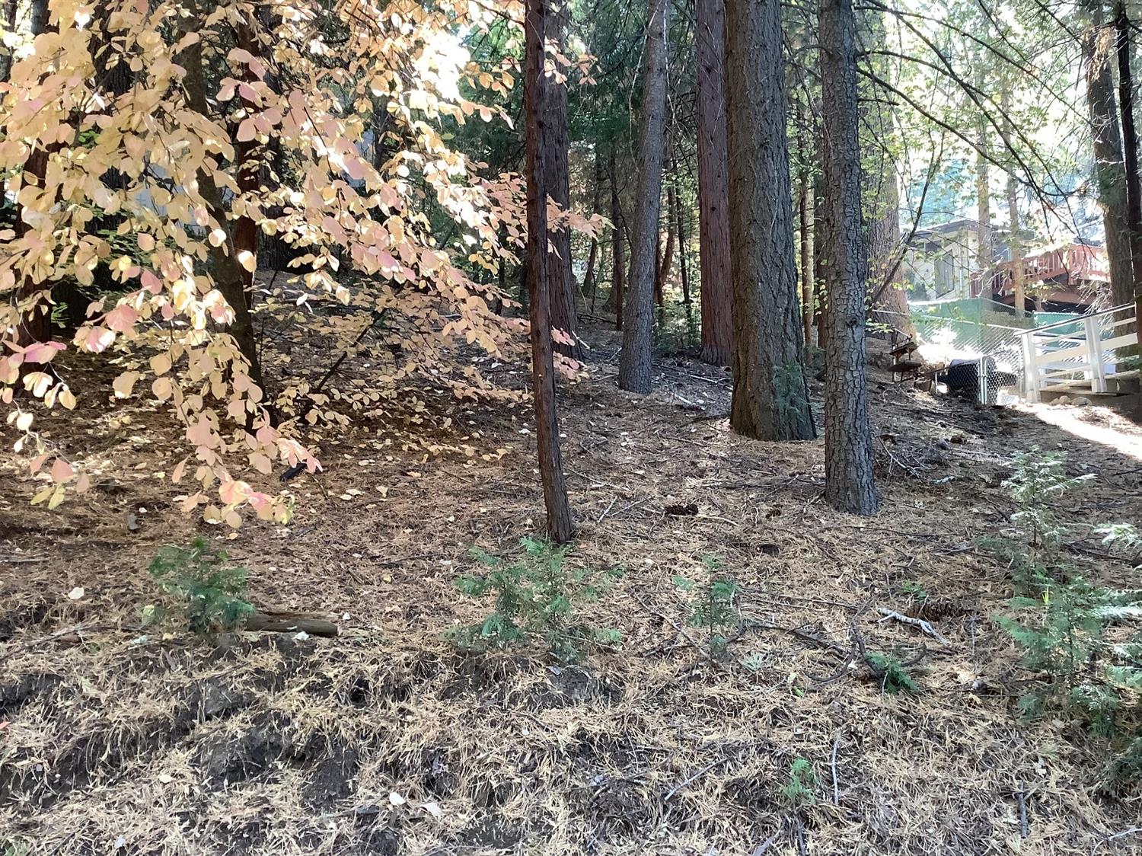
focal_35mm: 31
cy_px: 428
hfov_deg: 58.4
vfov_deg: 45.4
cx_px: 571
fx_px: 1022
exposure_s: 1/60
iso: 160
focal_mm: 3.3
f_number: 2.4
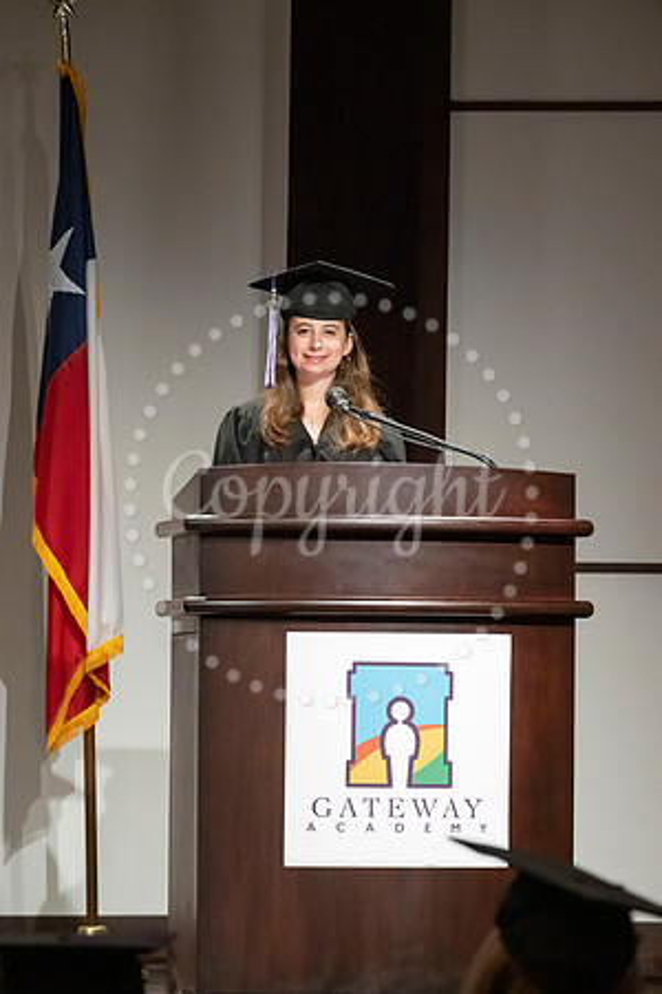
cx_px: 331
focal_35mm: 200
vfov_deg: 10.3
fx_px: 5516
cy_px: 497
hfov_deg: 6.9
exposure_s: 1/200
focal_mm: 200
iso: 6400
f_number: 8
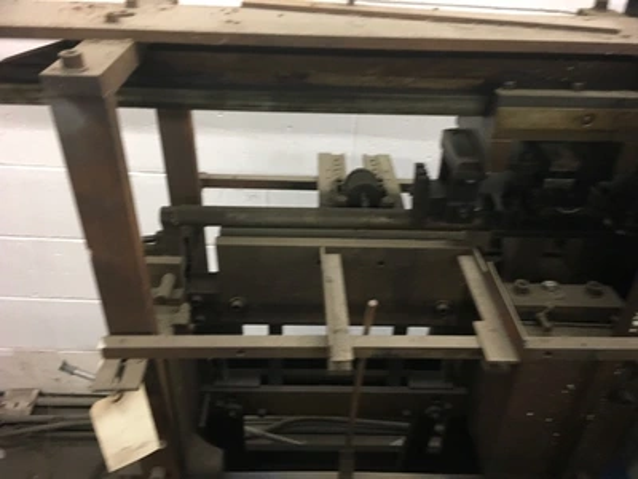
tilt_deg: -33.0
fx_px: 534
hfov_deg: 61.7
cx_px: 319
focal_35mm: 29
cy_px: 240
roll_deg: -2.6
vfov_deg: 48.2
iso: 200
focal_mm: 4.15
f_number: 2.2
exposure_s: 1/20
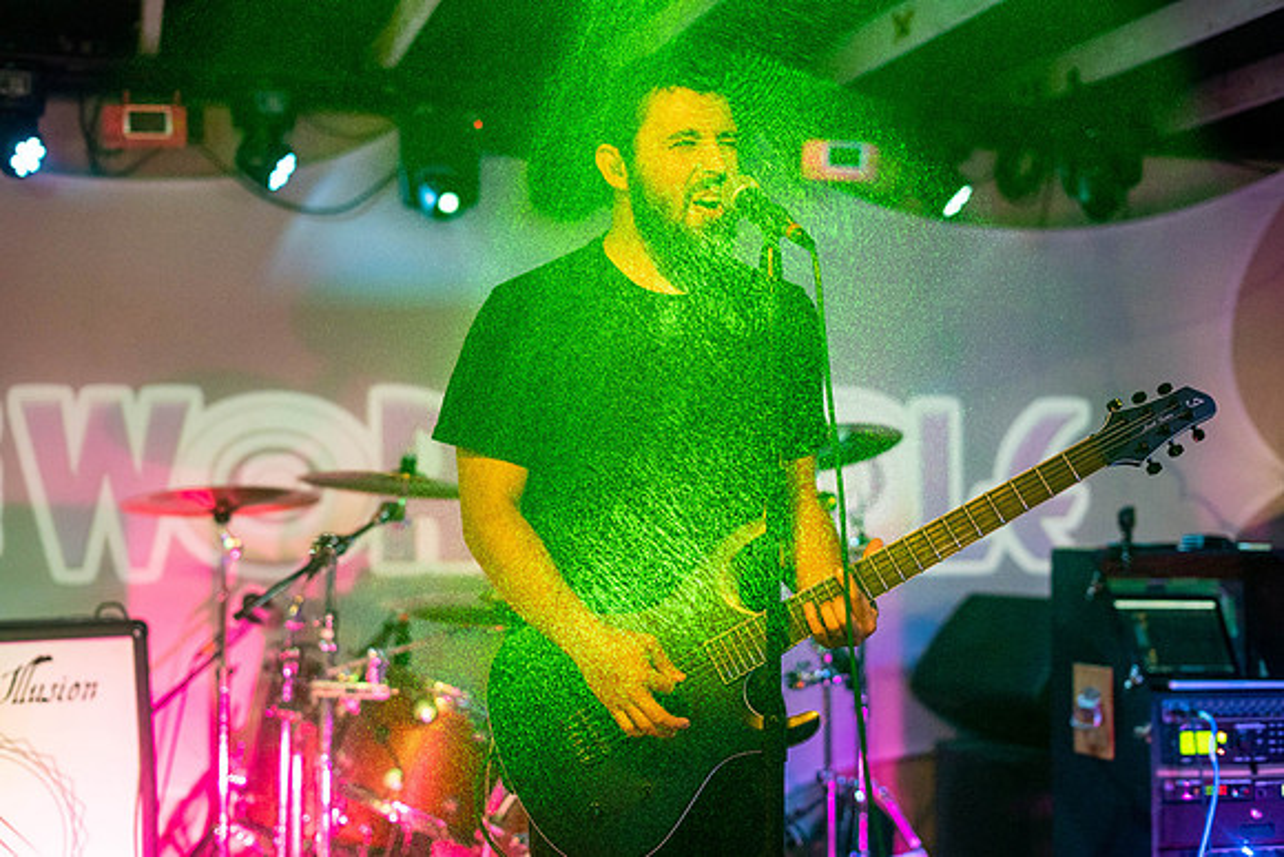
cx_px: 642
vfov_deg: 27.0
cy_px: 428
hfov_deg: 39.6
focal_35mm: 50
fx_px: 1784
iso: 2500
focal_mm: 50
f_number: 2.2
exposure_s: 1/160
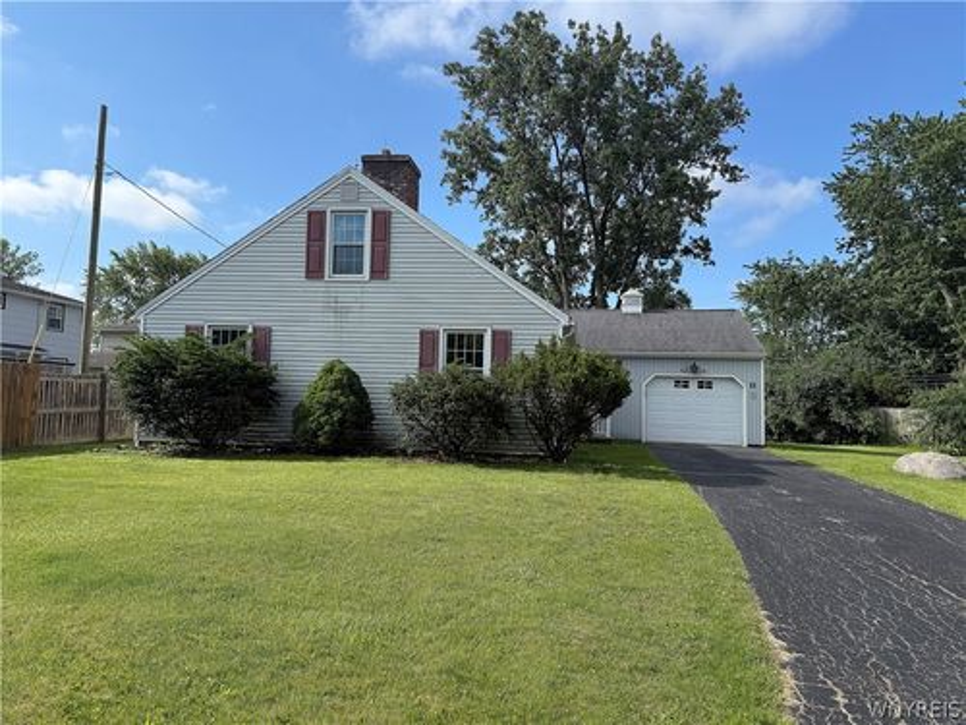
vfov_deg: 56.8
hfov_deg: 71.6
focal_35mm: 24
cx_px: 483
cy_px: 362
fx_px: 670
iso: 80
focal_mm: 6.76
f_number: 1.78
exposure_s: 1/3759
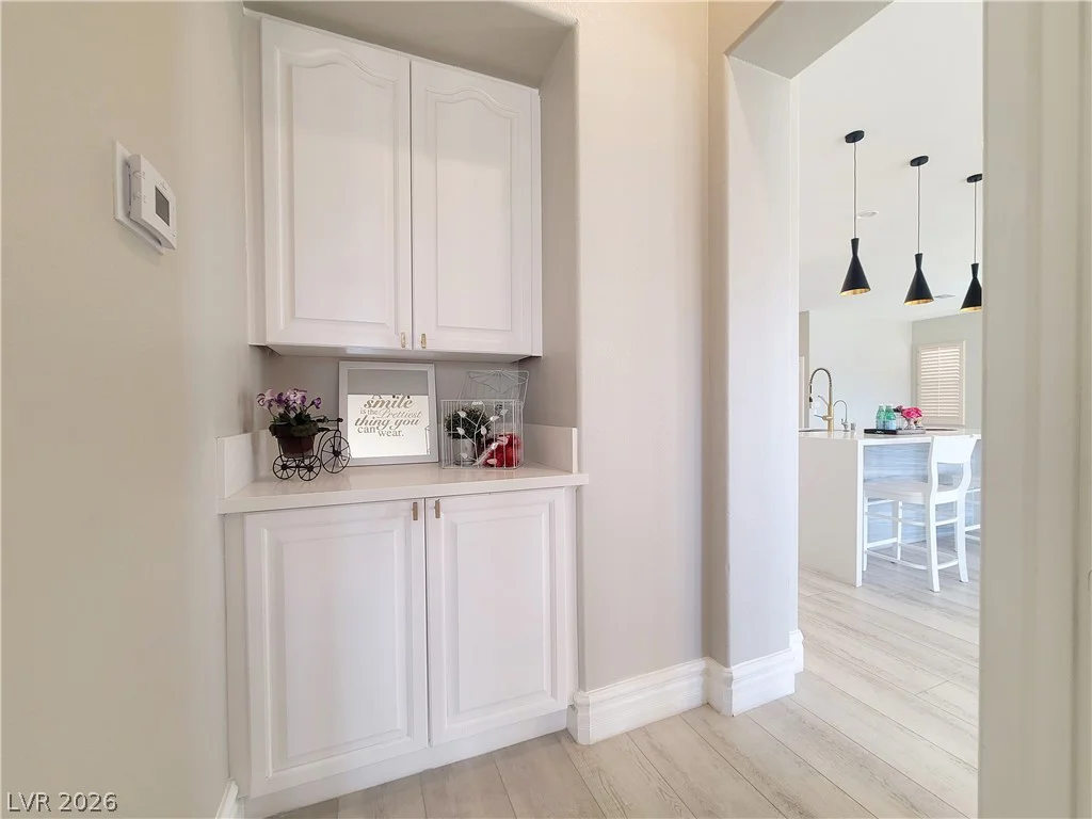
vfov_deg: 89.9
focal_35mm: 13
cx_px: 546
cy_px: 410
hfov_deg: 106.2
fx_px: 410
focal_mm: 2.2
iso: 160
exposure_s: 1/60.2
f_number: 2.2
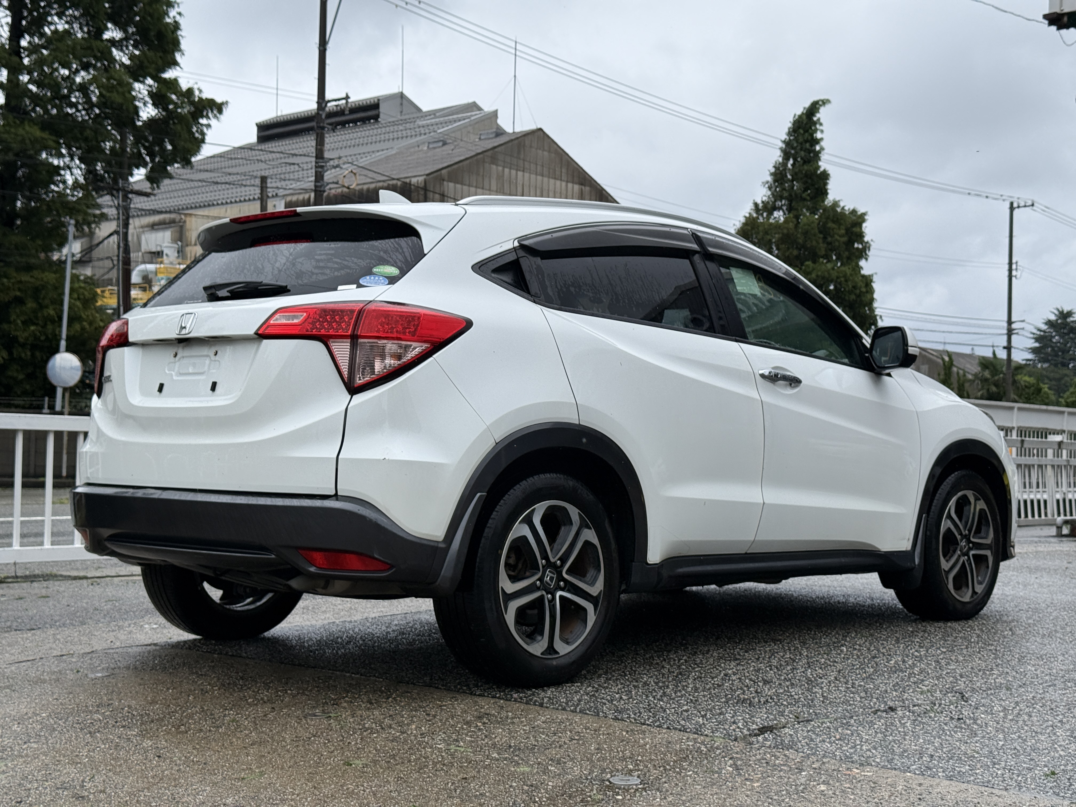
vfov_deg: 30.3
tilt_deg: +1.9
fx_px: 1492
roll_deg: -0.6
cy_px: 404
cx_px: 538
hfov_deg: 39.7
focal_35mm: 48
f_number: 1.78
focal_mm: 6.76
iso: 64
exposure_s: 1/2415
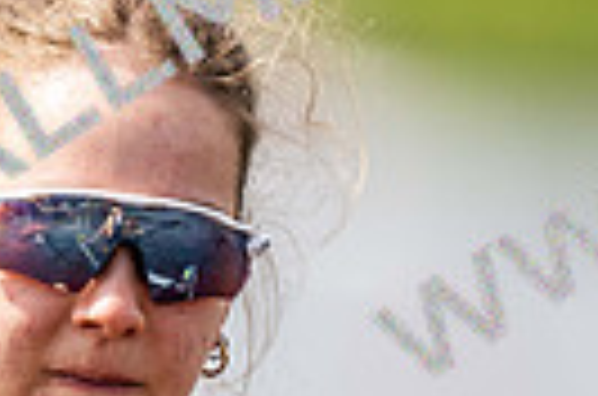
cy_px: 452
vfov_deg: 0.5
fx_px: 43484
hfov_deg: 0.8
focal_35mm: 2624
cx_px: 45
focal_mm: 600
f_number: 4
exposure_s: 1/2500
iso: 400
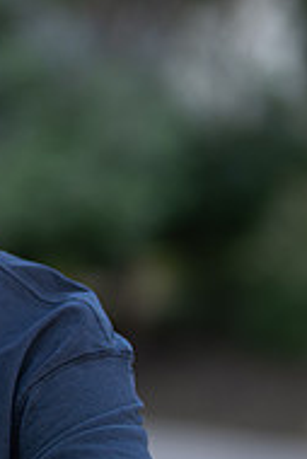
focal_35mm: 192
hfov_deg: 7.0
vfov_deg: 10.7
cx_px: -187
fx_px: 2451
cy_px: 245
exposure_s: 1/1000
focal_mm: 50
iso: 100
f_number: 1.2
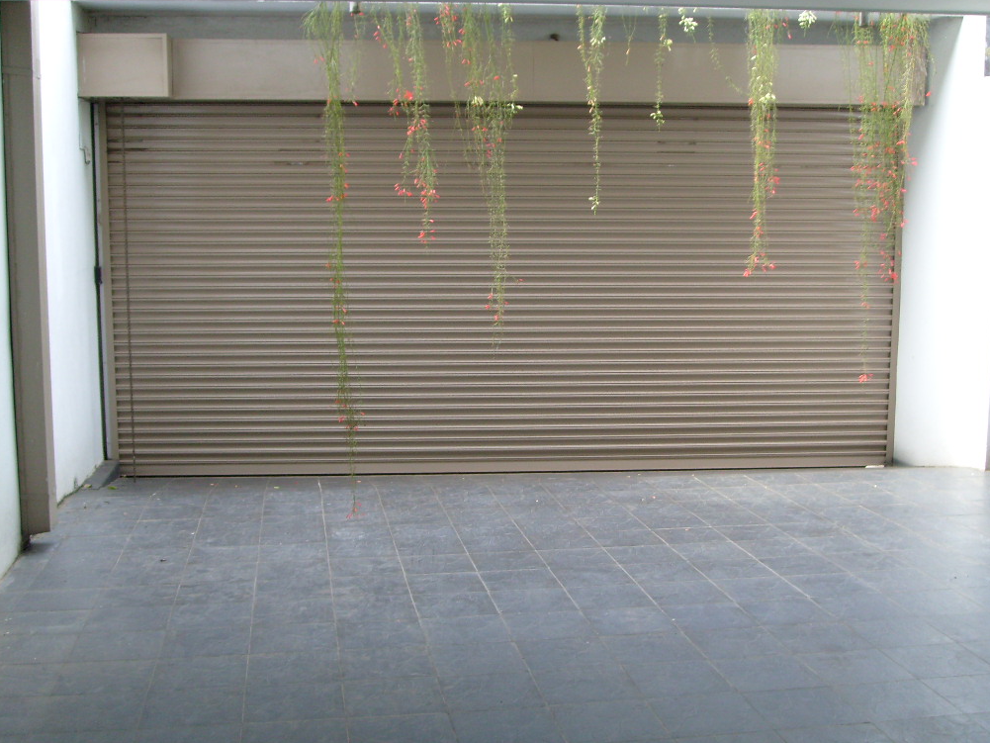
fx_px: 1259
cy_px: 373
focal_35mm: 44
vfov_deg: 32.9
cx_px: 503
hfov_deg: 42.9
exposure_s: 1/90
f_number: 3
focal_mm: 7.2
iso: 80
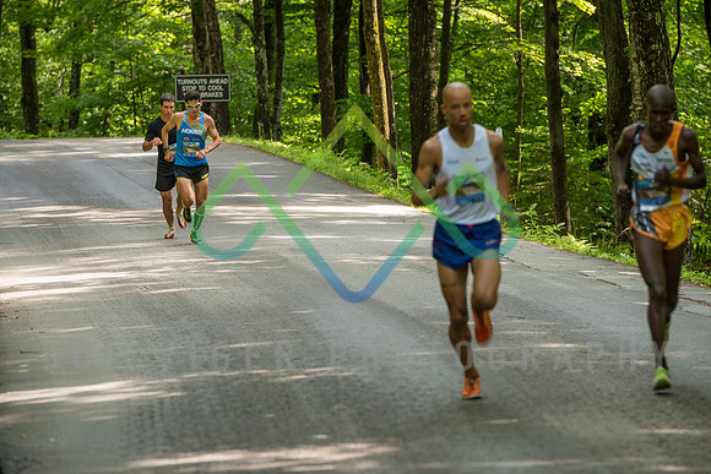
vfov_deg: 6.3
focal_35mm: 218
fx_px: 4304
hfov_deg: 9.4
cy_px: 222
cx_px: 354
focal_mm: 195
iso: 200
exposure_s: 1/80
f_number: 5.6
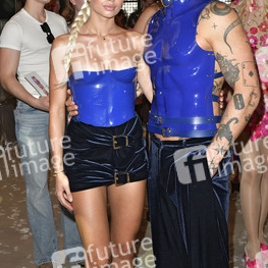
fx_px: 429
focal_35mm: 49
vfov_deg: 34.6
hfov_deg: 34.7
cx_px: 133
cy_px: 109
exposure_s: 1/250
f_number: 7.1
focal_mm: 32
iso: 800
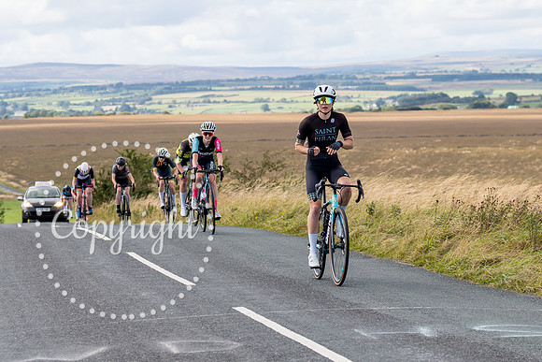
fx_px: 2061
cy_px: 57
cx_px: 325
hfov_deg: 15.0
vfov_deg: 10.0
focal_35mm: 137
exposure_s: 1/800
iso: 100
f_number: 4
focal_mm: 70
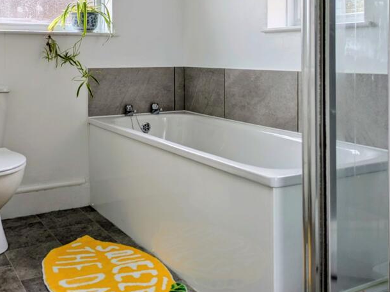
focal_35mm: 42
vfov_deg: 33.5
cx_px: 192
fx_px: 473
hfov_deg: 44.8
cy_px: 64
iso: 41
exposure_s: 1/242
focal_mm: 5.43
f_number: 1.89
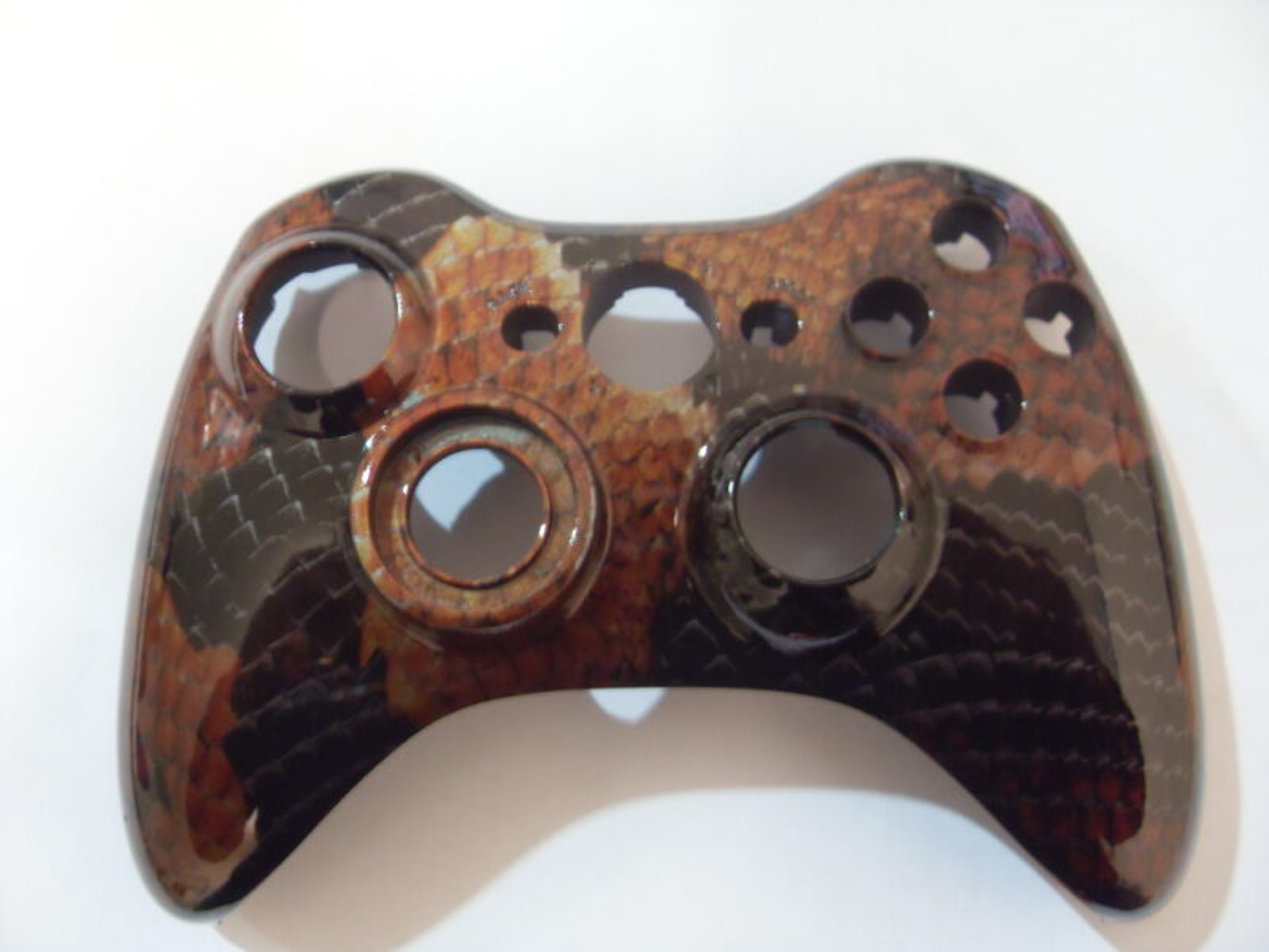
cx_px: 634
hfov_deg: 52.6
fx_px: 1283
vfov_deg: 40.7
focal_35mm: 35
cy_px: 476
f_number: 2.8
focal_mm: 6.3
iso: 200
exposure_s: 1/8
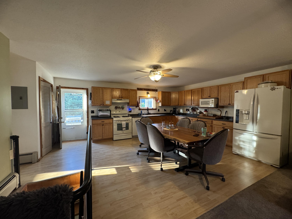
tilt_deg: -1.2
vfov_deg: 85.7
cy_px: 110
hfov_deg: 102.1
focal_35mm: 14
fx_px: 118
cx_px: 146
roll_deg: -0.2
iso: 400
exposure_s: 1/60
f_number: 2.2
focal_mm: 2.22
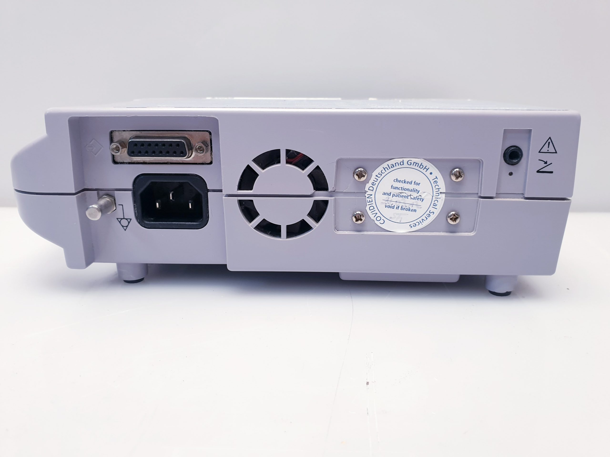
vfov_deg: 53.1
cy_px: 228
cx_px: 305
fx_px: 458
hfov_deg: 67.3
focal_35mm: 26
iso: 80
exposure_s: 1/50
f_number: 2.4
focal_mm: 4.3
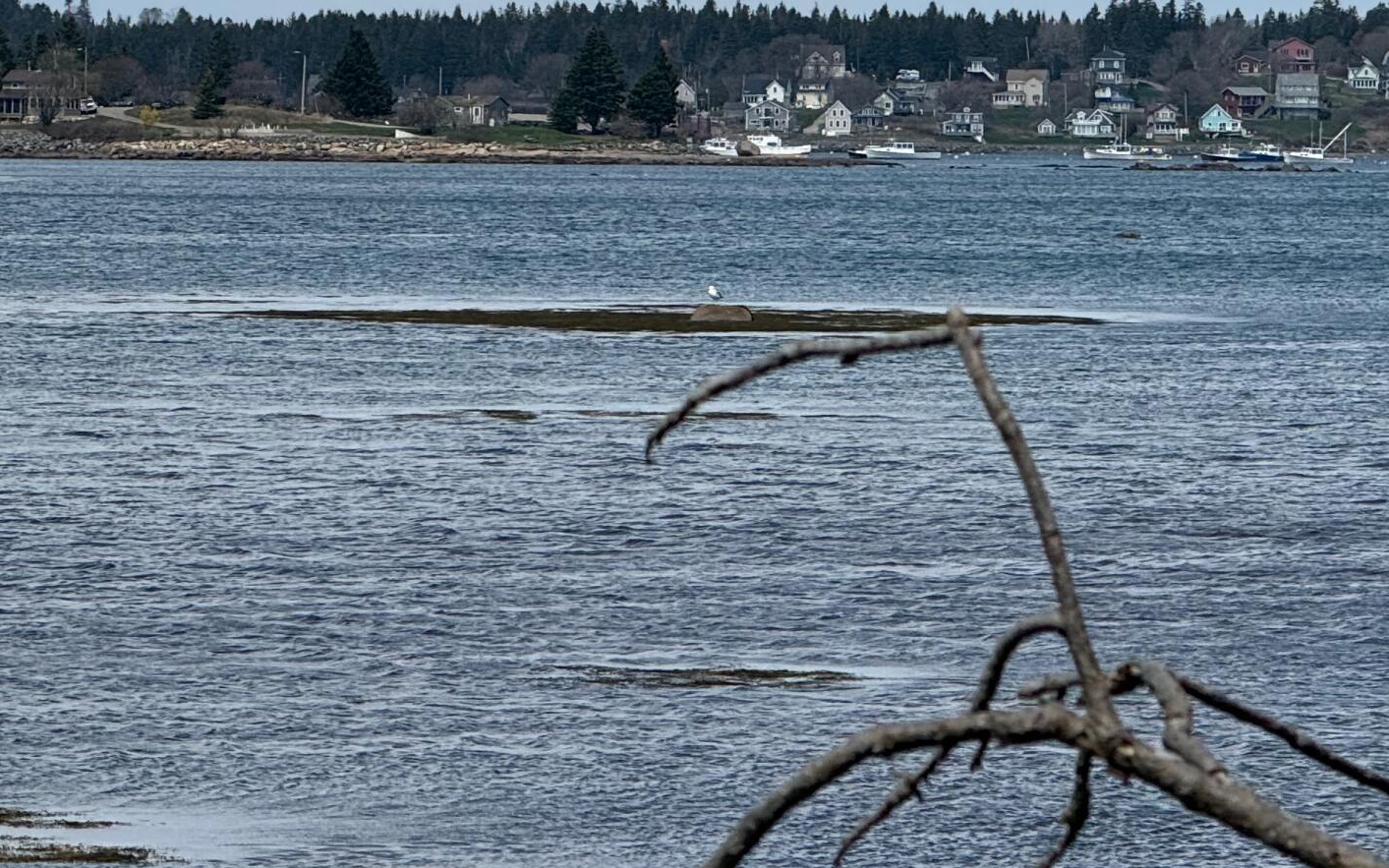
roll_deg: -0.6
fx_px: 10220
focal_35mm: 270
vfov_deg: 4.9
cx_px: 512
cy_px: 145
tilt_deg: -0.2
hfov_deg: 7.8
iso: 50
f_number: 2.8
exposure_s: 1/2710
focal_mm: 15.66
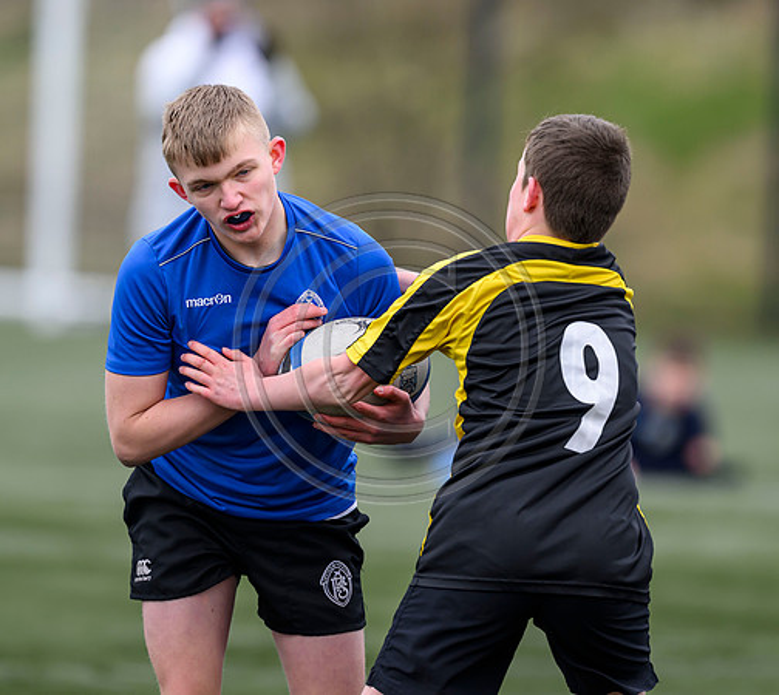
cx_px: 331
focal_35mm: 547
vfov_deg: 3.0
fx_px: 13207
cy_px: 299
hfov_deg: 3.4
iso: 500
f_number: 3.5
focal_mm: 400
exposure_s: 1/1600
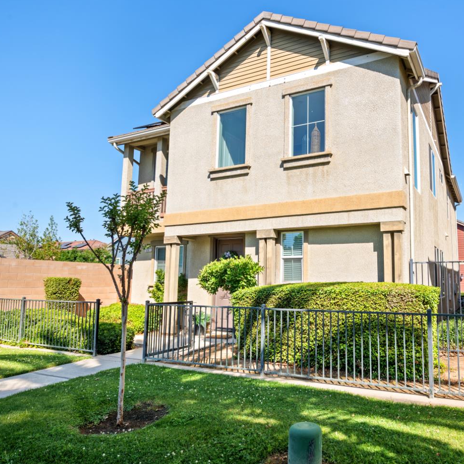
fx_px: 379
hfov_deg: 61.2
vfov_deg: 62.9
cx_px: 315
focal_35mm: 25
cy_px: 236
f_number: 9
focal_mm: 19
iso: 250
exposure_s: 1/160
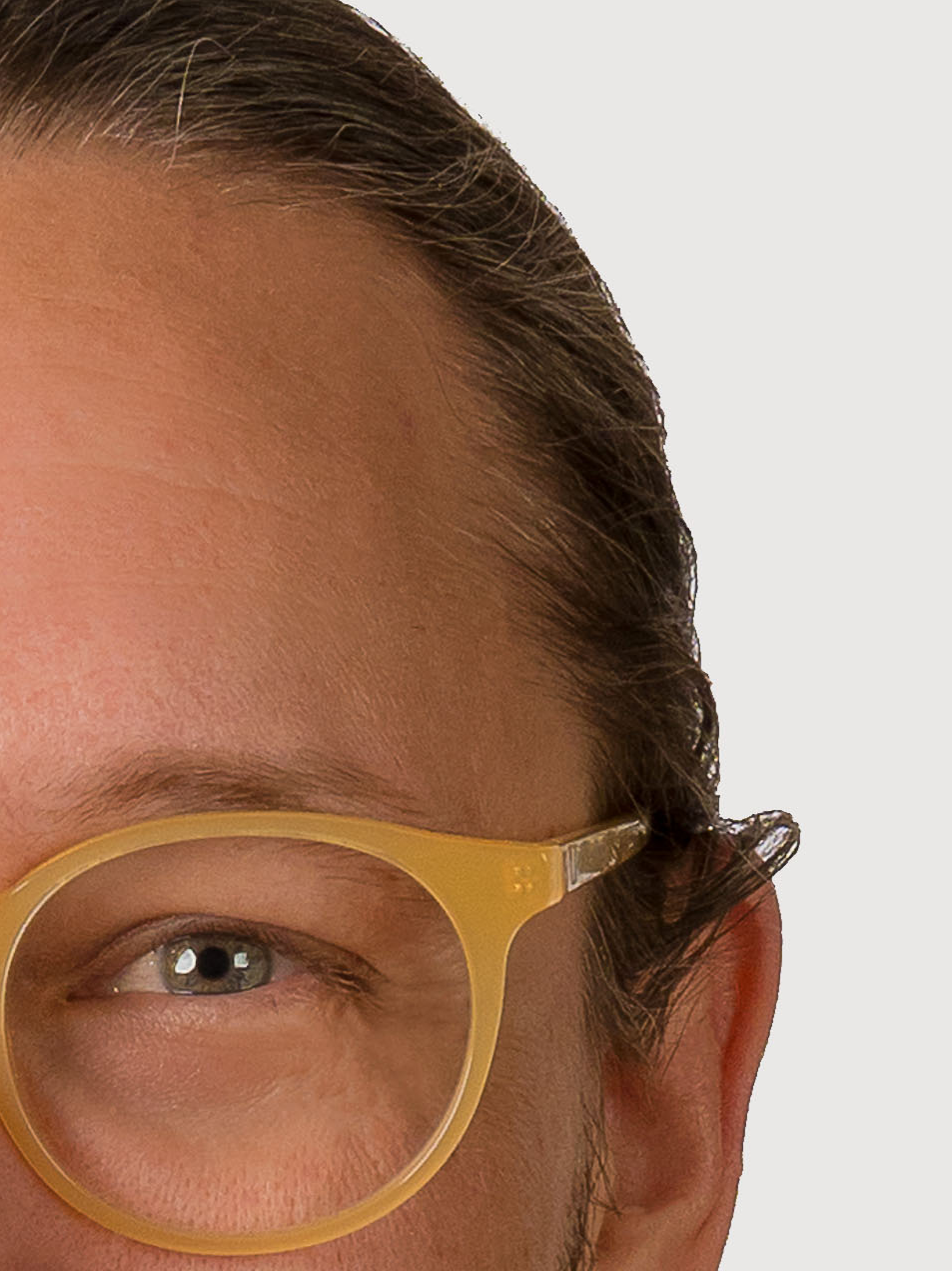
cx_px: -41
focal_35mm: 367
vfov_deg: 5.4
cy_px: 1943
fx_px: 13460
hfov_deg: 4.0
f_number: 8
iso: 200
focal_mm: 45
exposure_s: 1/200
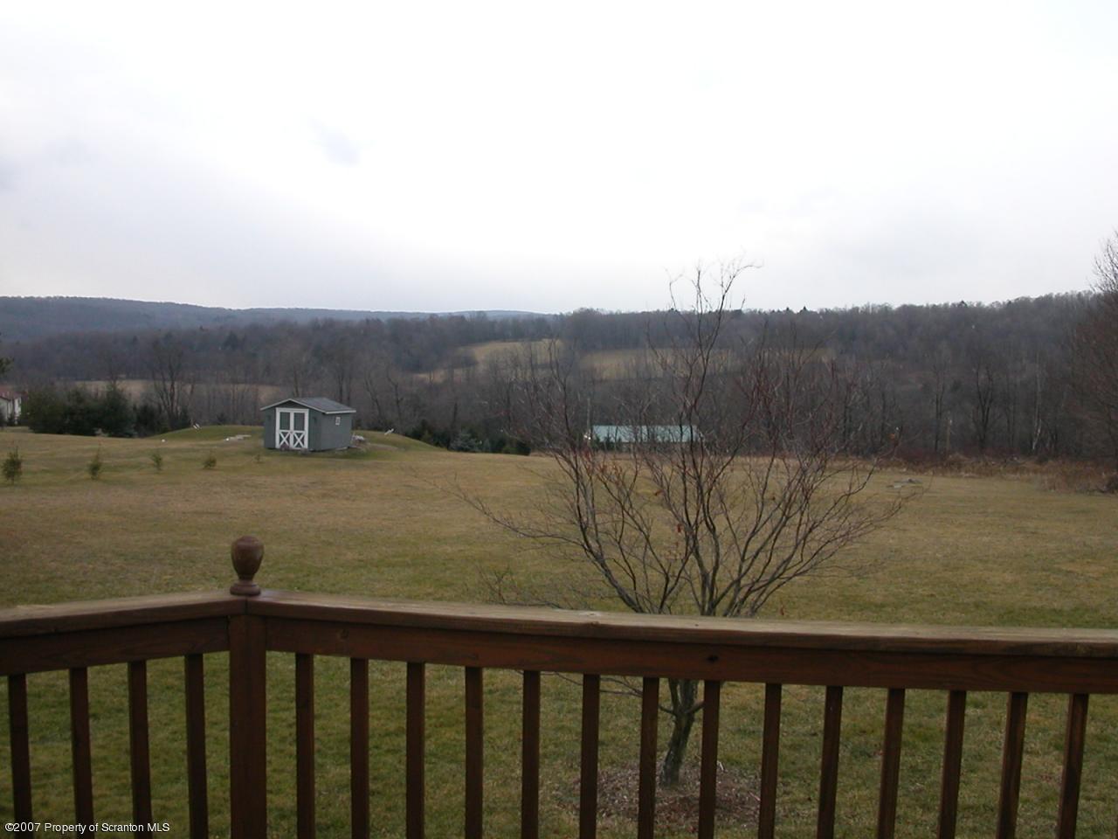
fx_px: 1195
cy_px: 420
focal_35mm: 37
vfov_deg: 38.7
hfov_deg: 50.1
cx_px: 559
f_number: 4.5
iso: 100
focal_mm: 5.6
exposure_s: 1/230
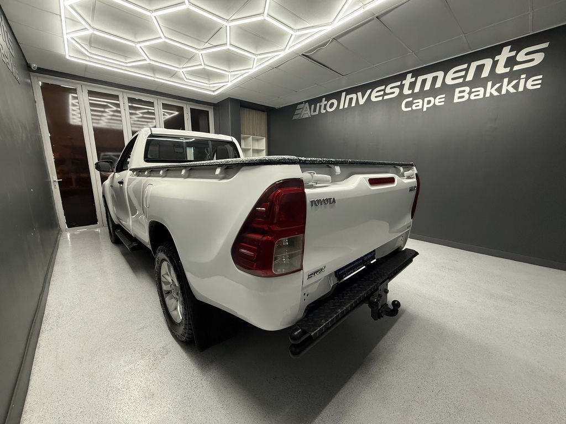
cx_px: 283
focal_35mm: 14
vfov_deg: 85.7
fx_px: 229
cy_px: 212
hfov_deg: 102.1
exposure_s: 1/100
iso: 250
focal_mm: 2.22
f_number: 2.2
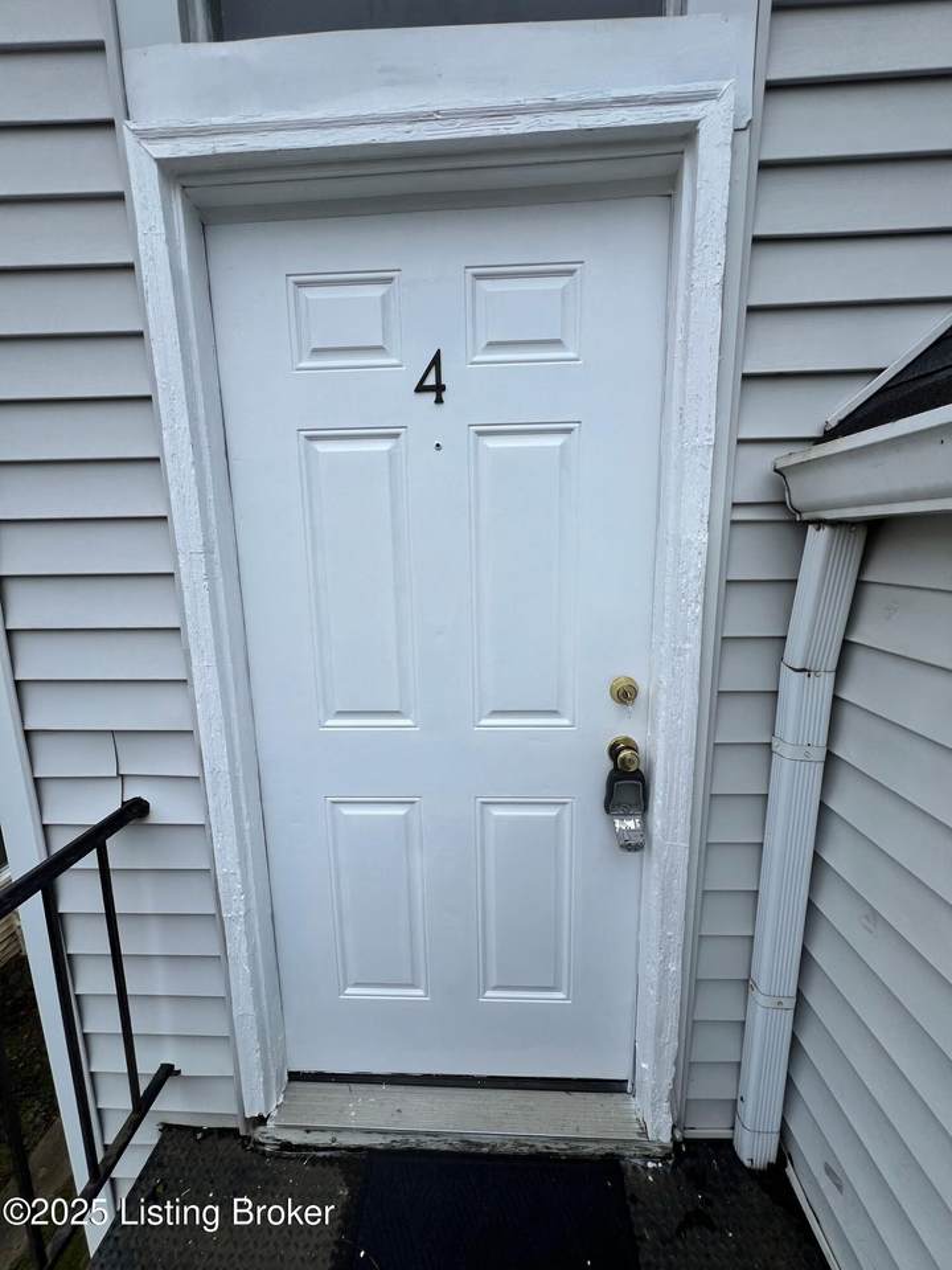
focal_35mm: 13
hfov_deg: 89.9
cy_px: 635
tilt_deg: -10.4
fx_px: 477
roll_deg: +0.0
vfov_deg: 106.2
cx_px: 476
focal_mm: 1.57
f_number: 1.8
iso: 32
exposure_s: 1/455
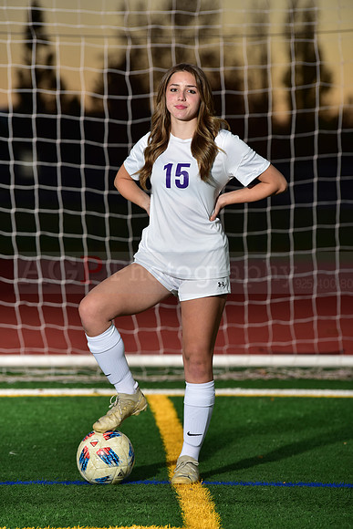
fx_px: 2572
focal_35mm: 175
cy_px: 264
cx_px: 176
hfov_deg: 7.9
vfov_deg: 11.7
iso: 250
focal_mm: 175
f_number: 4.5
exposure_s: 1/200
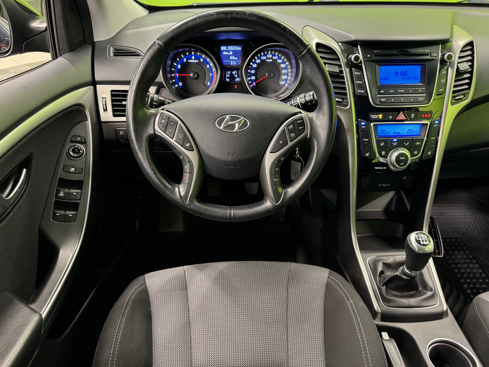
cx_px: 244
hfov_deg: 71.6
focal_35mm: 24
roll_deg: +0.6
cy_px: 184
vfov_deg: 56.8
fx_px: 339
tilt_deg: -33.9
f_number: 1.78
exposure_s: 1/33
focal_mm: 6.76
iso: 800
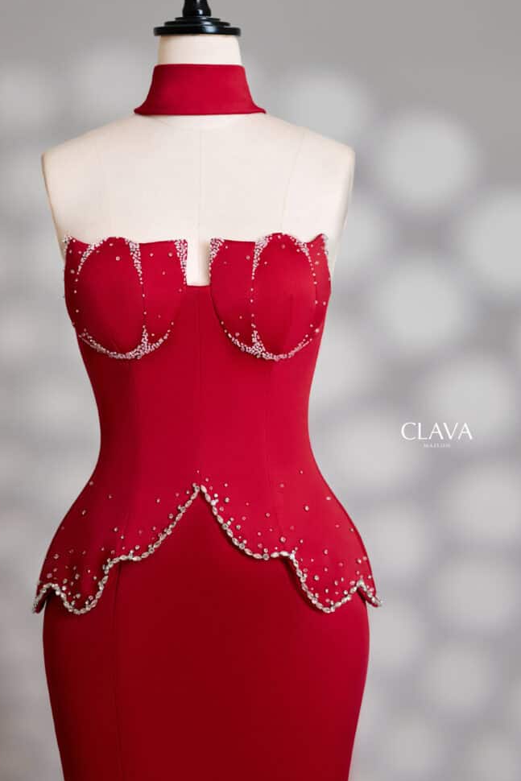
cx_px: 263
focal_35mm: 58
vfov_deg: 34.4
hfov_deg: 23.4
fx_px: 1259
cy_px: 347
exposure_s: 1/125
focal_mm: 50
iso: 400
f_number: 4
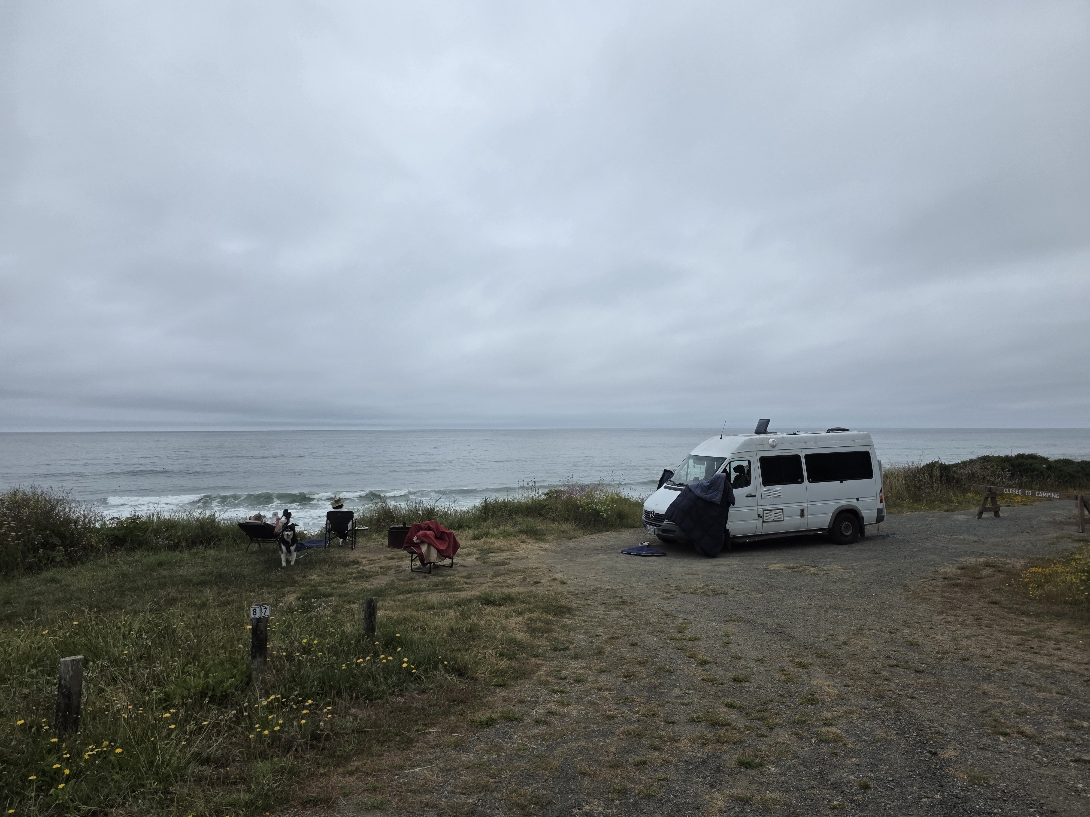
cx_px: 545
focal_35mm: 23
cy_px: 408
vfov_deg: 58.9
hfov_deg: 73.9
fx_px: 724
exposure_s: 1/7944
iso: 50
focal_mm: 6.25
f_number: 1.7
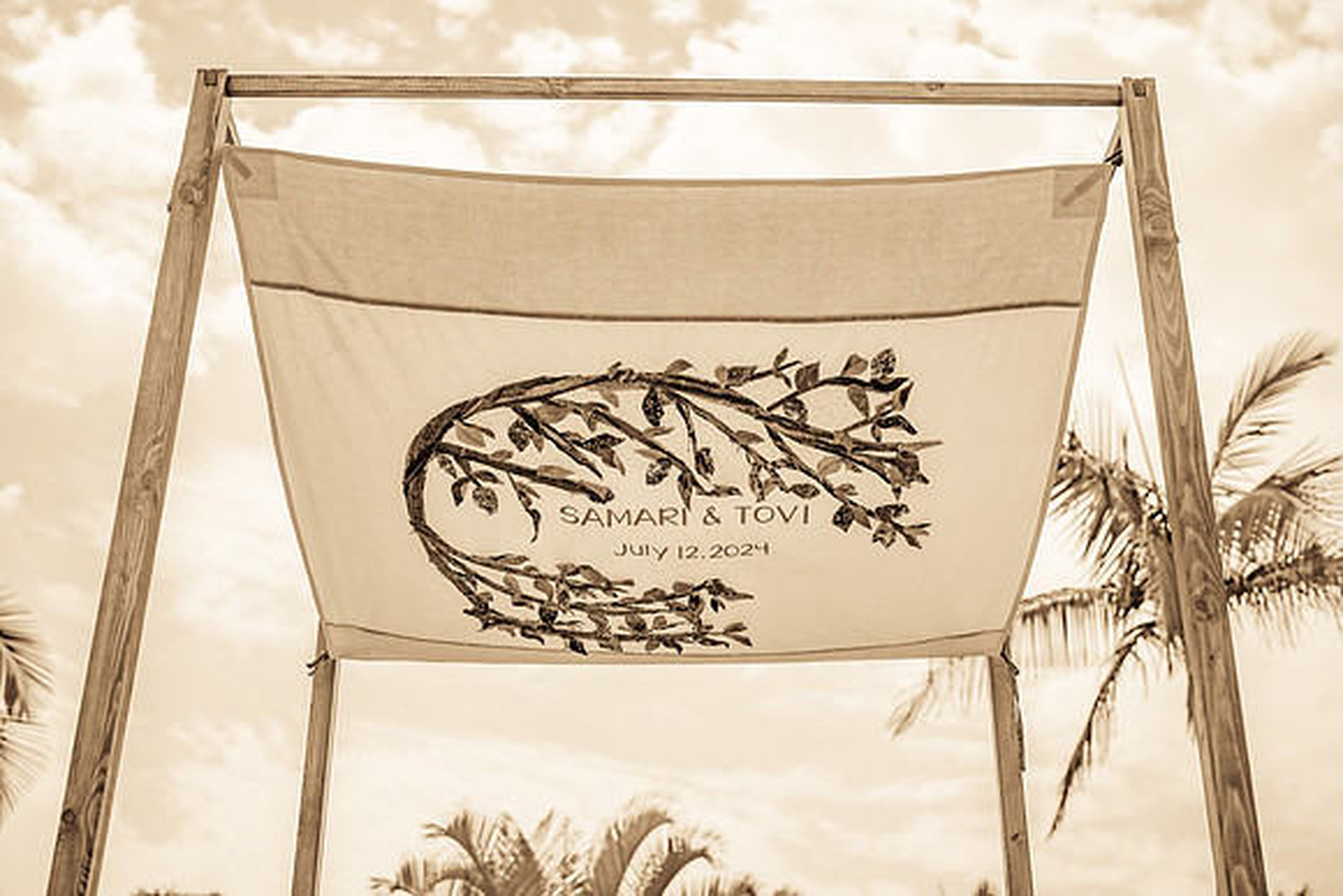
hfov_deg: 39.6
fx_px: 1866
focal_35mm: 50
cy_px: 448
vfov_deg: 27.0
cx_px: 672
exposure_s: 1/4000
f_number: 3.2
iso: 200
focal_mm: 50
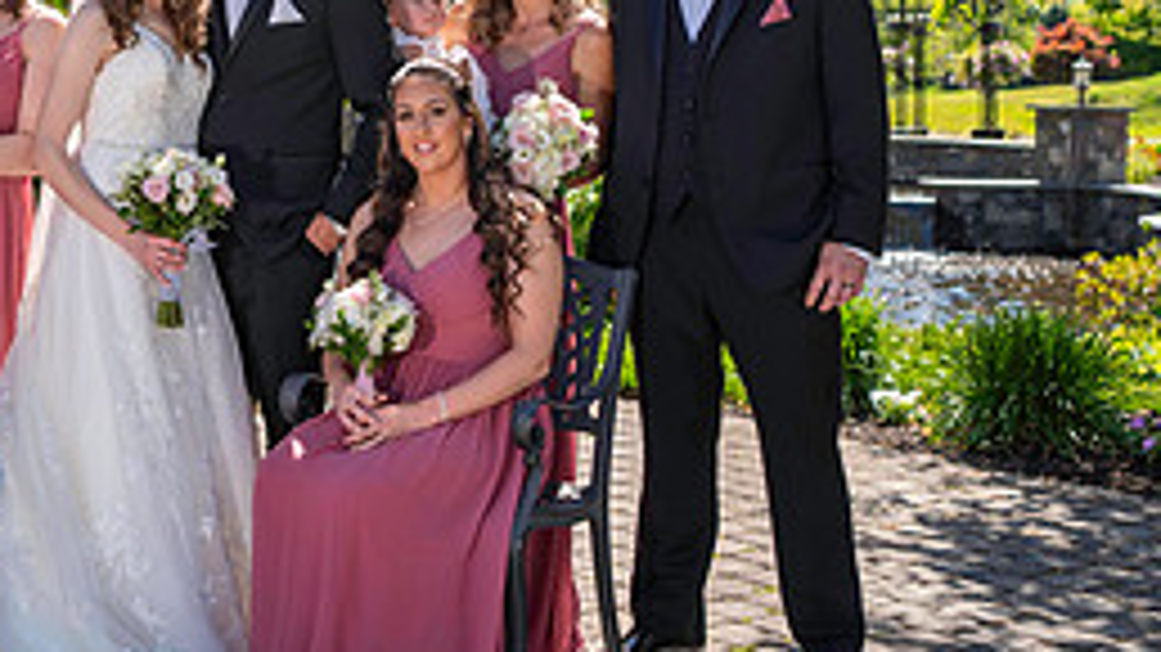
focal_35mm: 73
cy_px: 139
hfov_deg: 28.2
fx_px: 2247
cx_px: 198
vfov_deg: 16.4
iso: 100
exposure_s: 1/1600
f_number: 3.2
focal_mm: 31
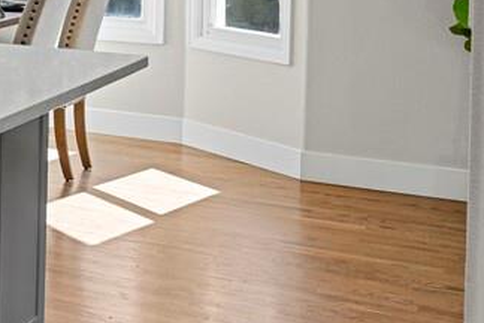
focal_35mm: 84
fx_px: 1129
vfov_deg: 15.6
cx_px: -673
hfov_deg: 14.9
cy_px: -72
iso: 2800
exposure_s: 1/20
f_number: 8
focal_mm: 17
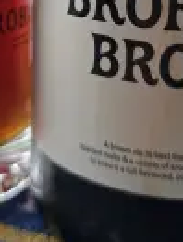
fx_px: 491
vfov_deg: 25.5
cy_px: -30
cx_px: 68
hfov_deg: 21.1
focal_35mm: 70
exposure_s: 1/100
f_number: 1.7
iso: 320
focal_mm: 6.3
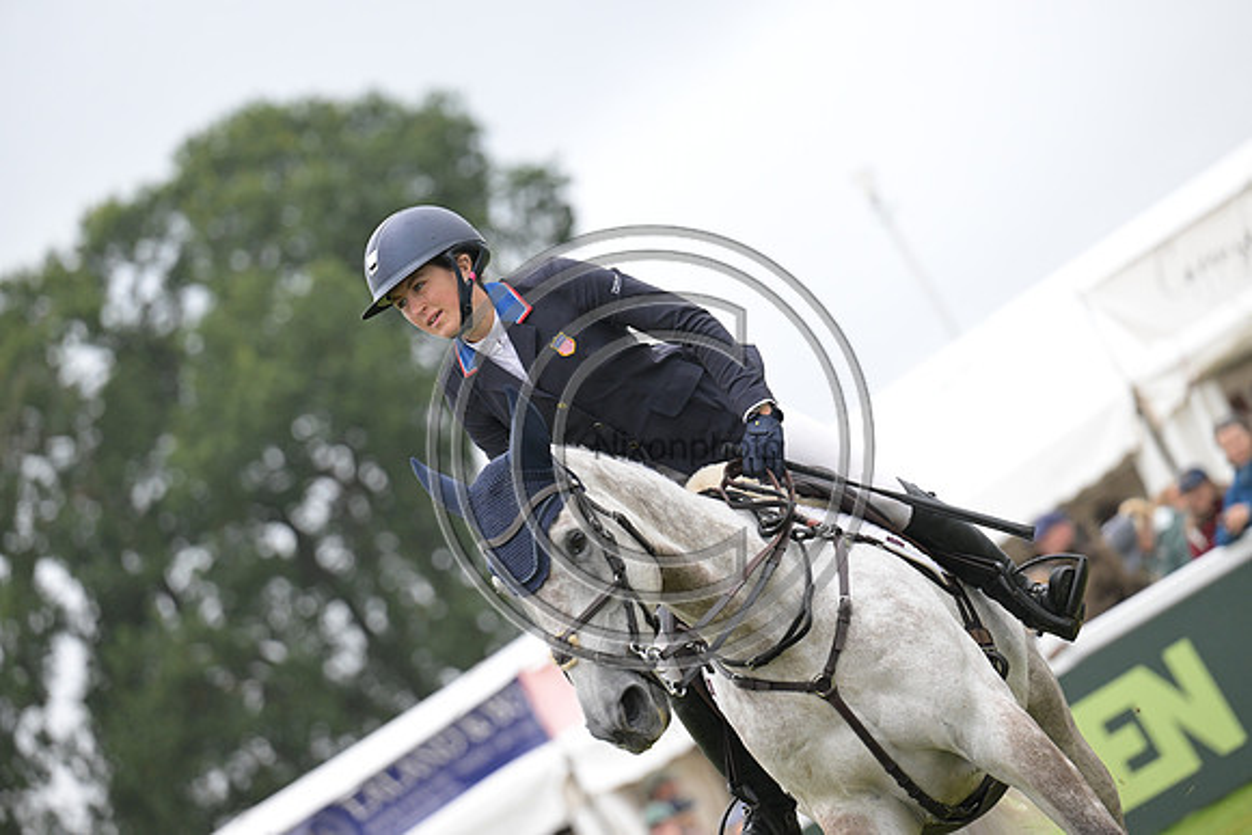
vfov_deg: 6.9
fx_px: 6957
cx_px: 626
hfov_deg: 10.3
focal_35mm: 200
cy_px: 418
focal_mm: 200
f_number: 4
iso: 2000
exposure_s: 1/1250
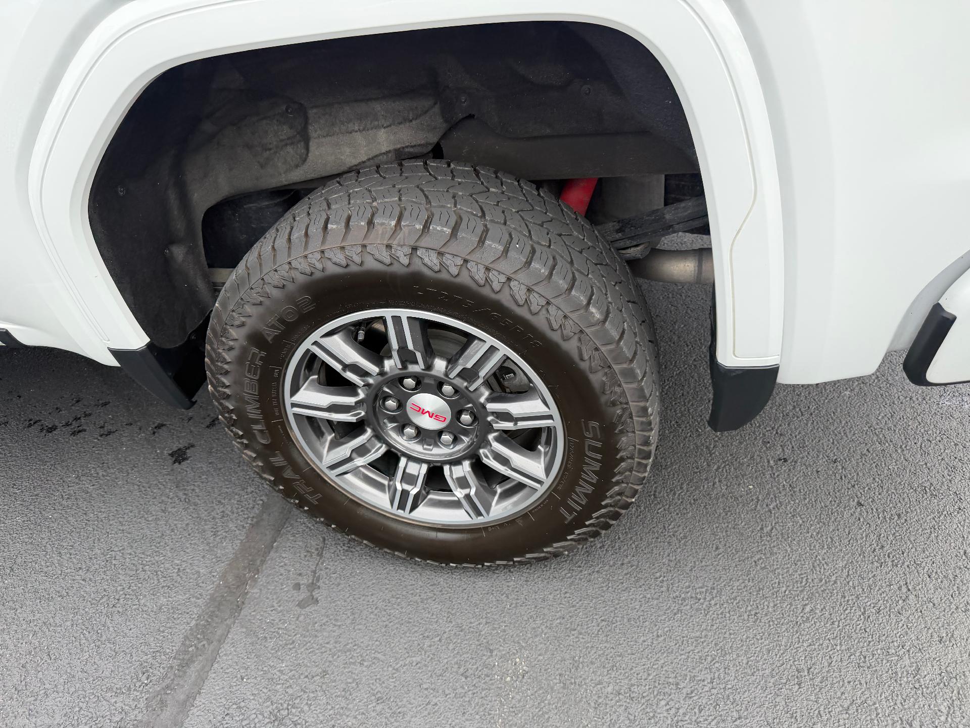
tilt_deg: -35.6
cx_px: 485
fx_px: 673
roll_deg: +8.1
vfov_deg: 56.8
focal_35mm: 24
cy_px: 364
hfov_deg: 71.6
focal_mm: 6.76
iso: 100
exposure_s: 1/868
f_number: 1.78
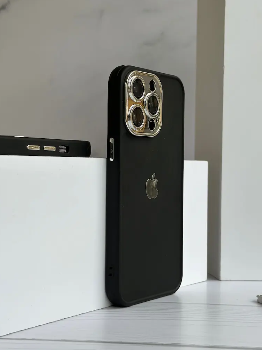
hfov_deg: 24.0
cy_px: 163
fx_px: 616
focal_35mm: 61
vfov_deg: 31.7
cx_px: 135
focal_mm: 6.86
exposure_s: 1/204
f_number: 1.78
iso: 80
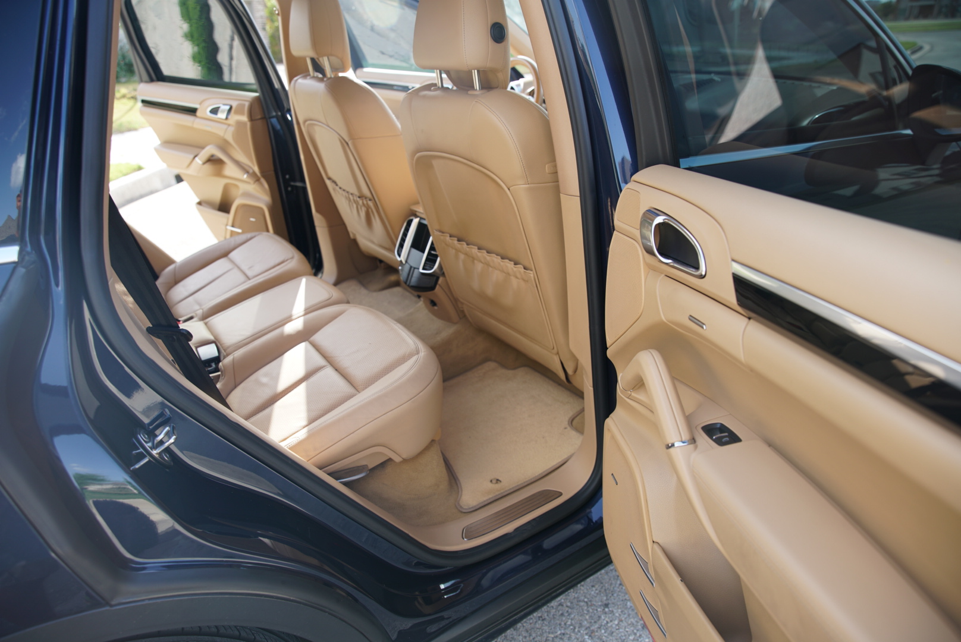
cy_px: 321
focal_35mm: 24
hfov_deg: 73.7
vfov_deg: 53.2
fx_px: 641
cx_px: 480
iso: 160
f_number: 4
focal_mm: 24
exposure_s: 1/160
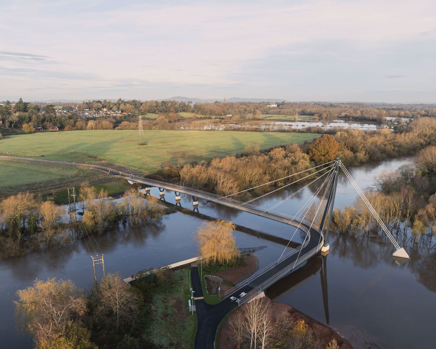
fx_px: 336
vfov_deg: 54.9
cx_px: 215
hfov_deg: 66.0
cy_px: 176
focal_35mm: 26
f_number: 2.8
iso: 200
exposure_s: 1/320
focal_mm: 12.29
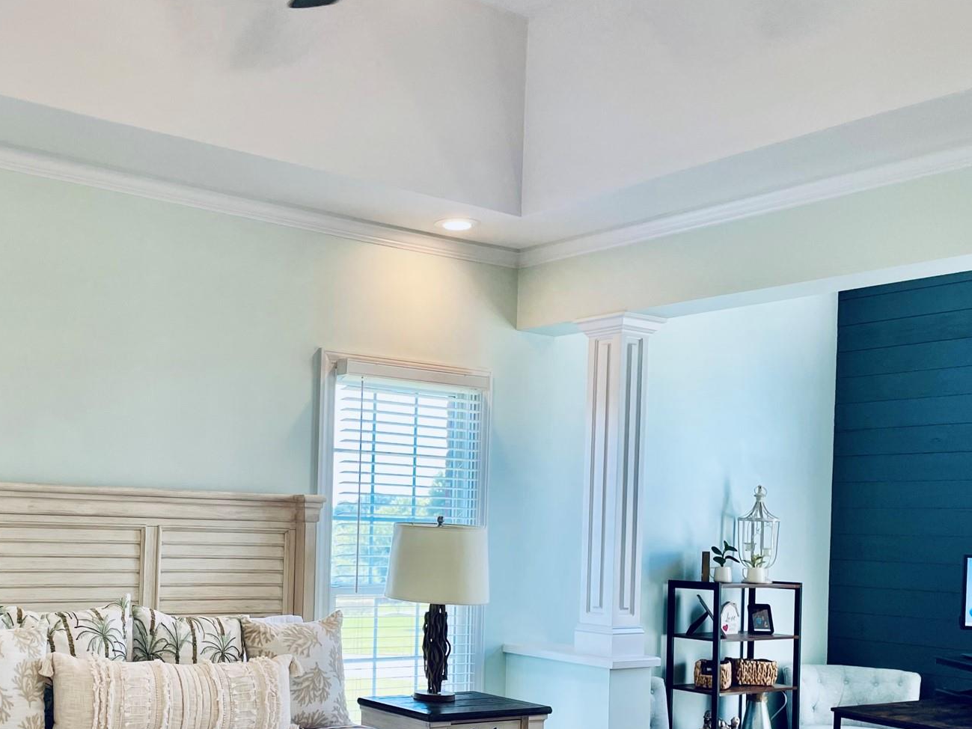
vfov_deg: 34.3
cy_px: 558
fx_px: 1151
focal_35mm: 41
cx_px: 242
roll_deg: -0.8
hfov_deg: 44.2
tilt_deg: +0.0
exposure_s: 1/120
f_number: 1.6
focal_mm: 4.2
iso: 50
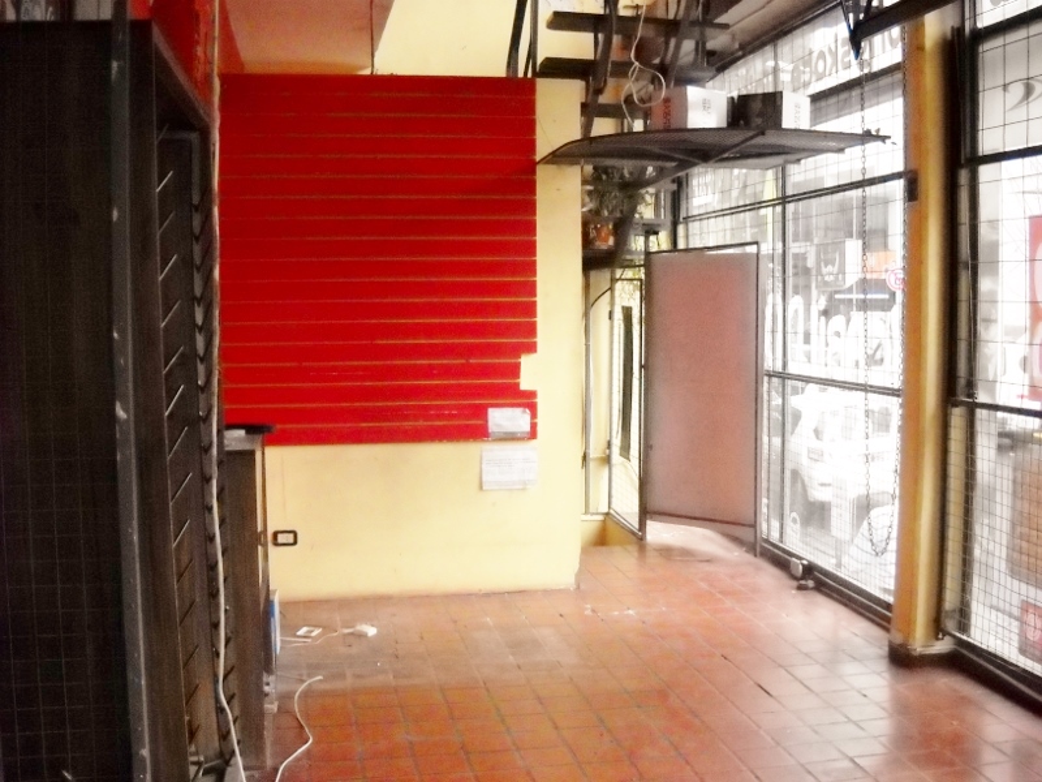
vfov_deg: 35.1
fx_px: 1234
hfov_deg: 45.8
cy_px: 391
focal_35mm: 41
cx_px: 521
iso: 800
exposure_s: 1/125
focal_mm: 6.72
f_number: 3.1
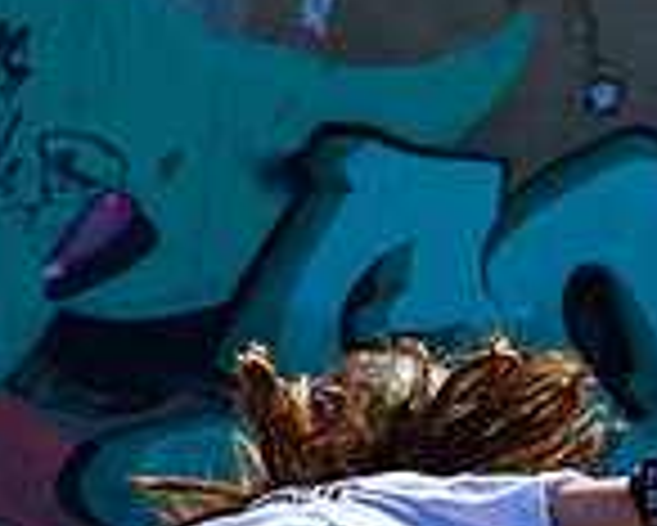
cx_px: 68
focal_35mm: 391
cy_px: 811
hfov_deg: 4.9
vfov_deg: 3.9
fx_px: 7608
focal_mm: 70
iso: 200
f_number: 8
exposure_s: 1/1000
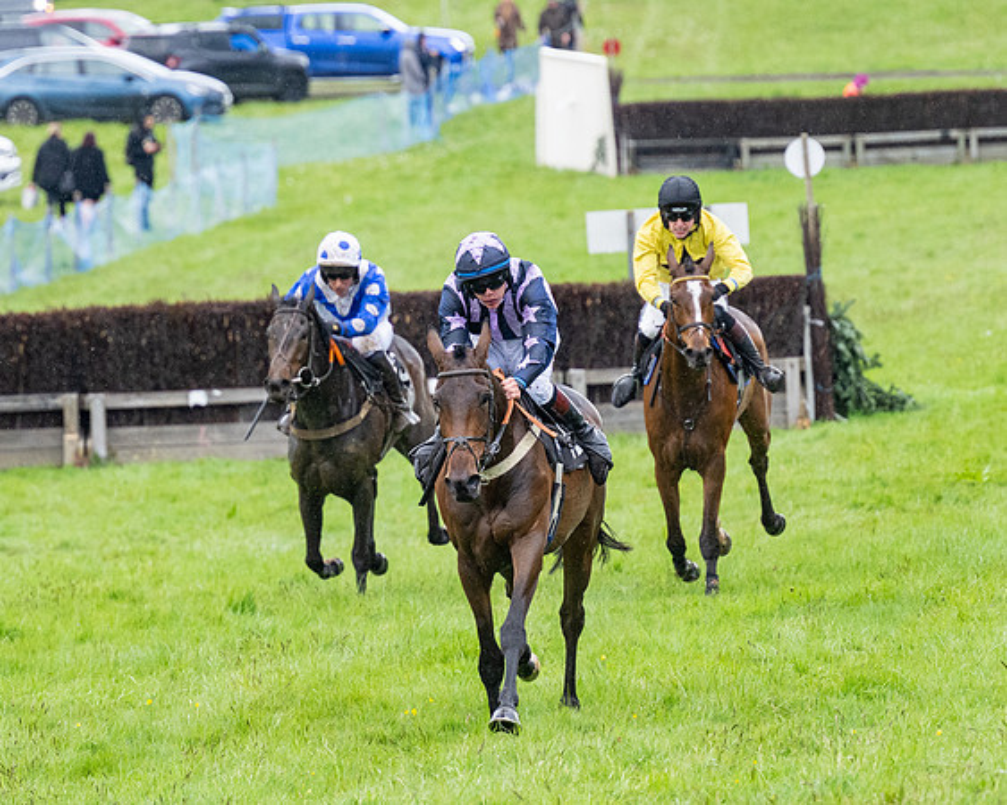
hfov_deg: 5.1
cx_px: 433
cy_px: 320
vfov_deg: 4.1
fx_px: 11265
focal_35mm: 378
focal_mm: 185
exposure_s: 1/1000
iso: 1000
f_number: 4
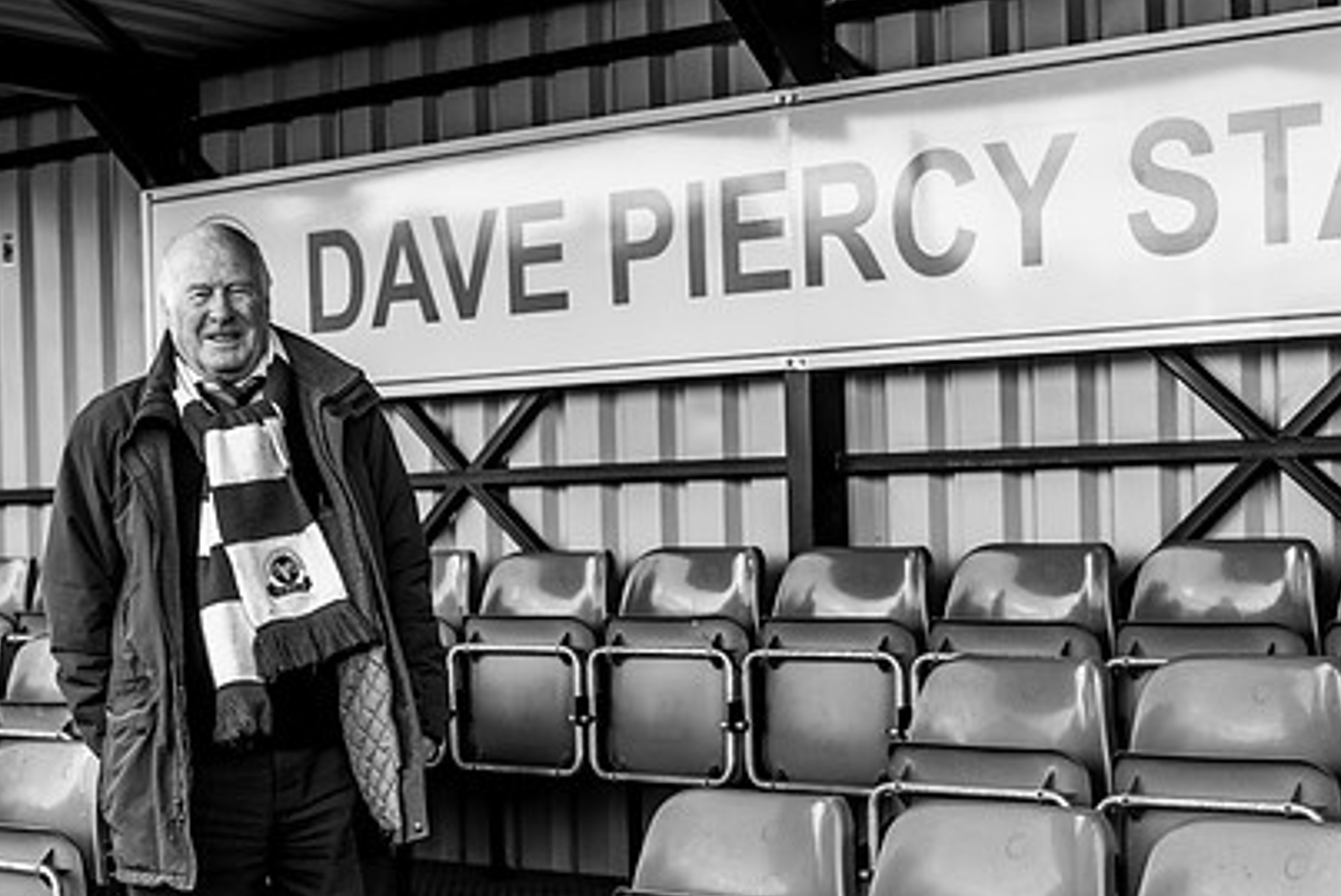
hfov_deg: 28.0
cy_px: 585
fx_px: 2683
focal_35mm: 72
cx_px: 829
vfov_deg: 18.9
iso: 50
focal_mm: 50
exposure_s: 1/160
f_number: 2.8
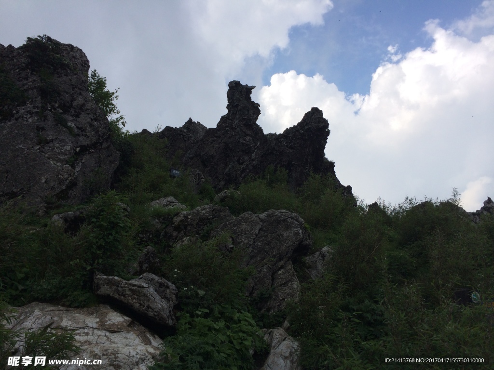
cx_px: 247
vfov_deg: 46.8
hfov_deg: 60.0
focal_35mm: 30
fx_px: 428
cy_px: 185
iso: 32
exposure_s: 1/1642
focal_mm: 4.12
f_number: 2.2
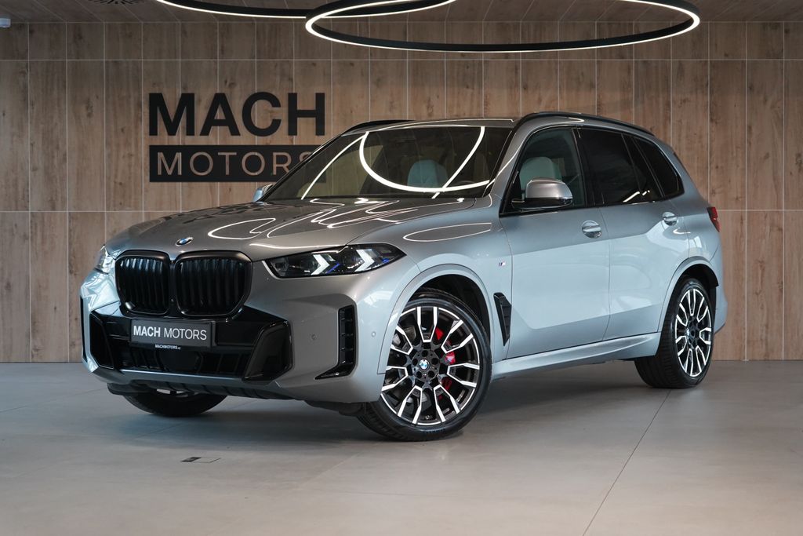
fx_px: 1383
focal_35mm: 62
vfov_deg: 21.9
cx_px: 402
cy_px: 268
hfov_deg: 32.4
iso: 3200
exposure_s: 1/160
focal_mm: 62
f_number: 5.6
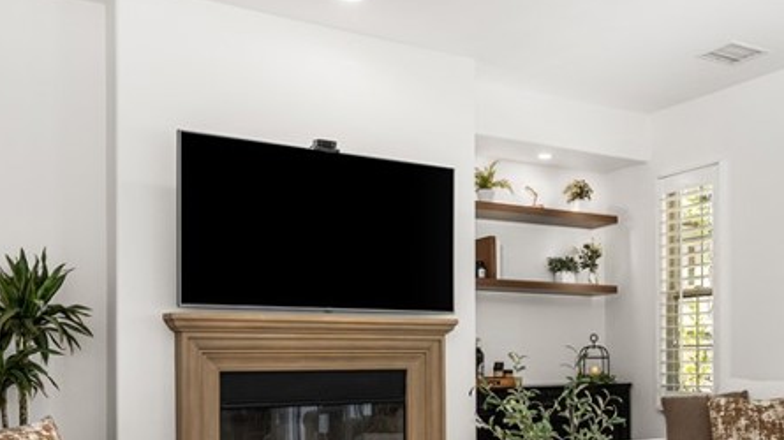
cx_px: 601
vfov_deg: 27.5
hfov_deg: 46.2
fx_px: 877
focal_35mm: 42
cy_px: 366
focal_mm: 17.5
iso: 125
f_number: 6.3
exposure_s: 1/20
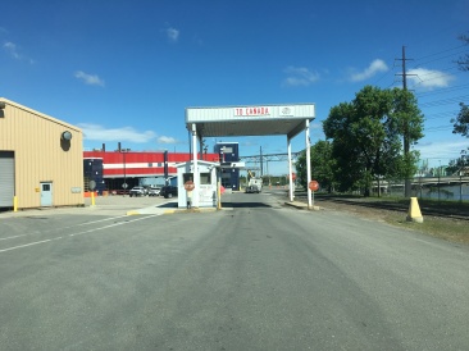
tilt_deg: -1.6
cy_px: 176
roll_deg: +1.4
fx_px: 393
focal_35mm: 29
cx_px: 234
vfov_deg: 48.2
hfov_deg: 61.7
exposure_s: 1/1538
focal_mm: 4.15
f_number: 2.2
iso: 25
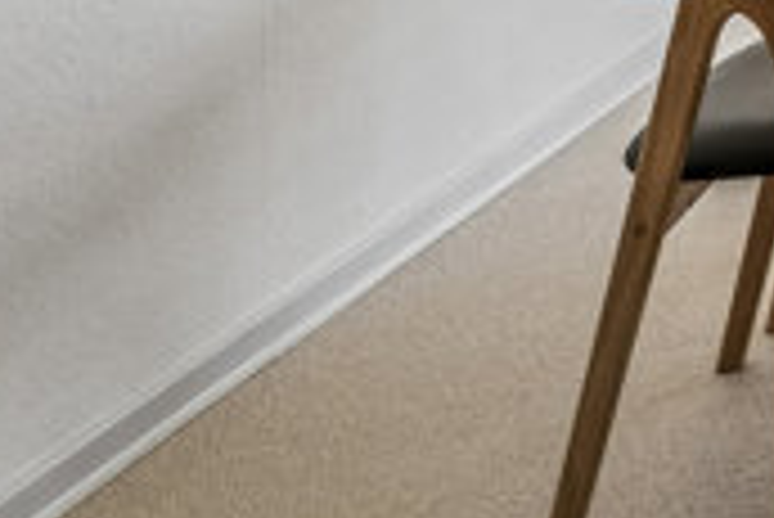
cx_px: 1557
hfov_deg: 17.7
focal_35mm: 80
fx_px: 1720
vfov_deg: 14.1
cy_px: -543
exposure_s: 1/200
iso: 800
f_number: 7.1
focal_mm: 17.2
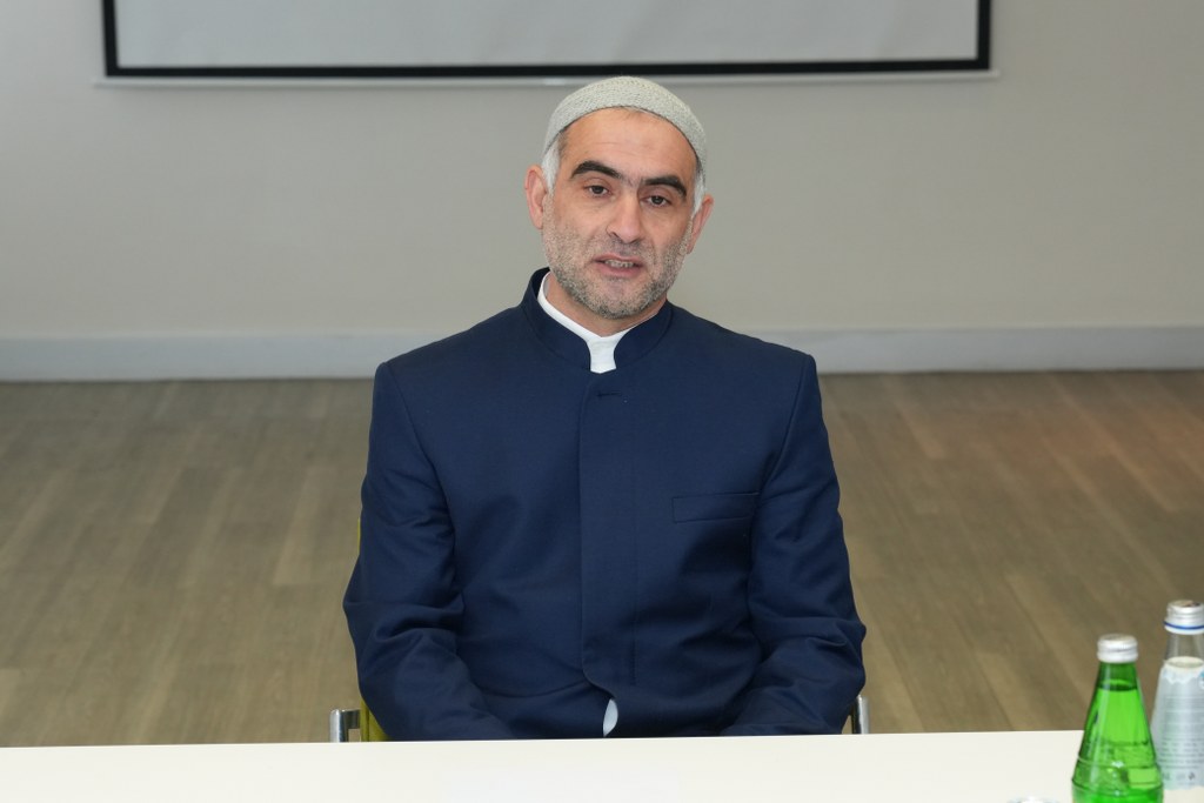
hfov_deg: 21.7
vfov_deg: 14.6
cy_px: 402
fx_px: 3144
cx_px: 602
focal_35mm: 94
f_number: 5
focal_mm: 63
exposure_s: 1/320
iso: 1600
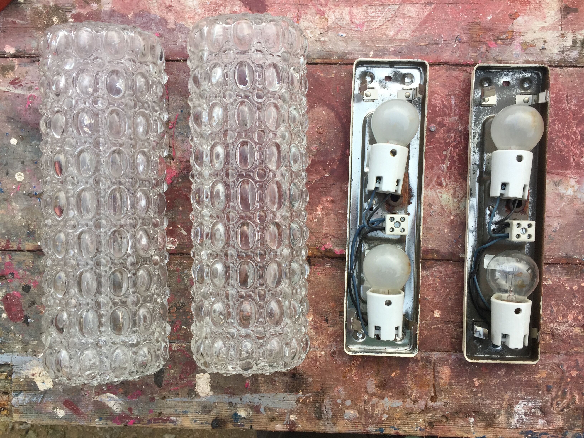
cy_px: 219
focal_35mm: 29
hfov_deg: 61.7
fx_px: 489
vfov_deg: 48.2
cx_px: 292
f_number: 2.2
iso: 40
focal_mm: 4.15
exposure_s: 1/100
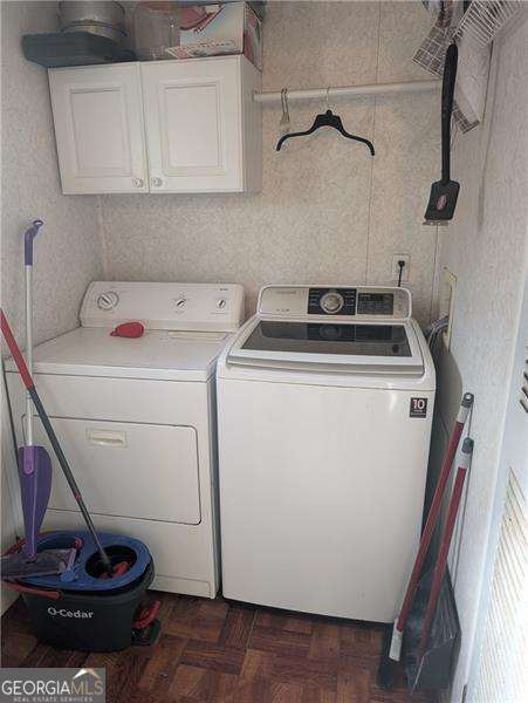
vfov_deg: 71.6
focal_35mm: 24
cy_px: 352
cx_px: 264
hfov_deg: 56.9
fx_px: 487
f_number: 1.68
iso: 234
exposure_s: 1/40
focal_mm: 6.9
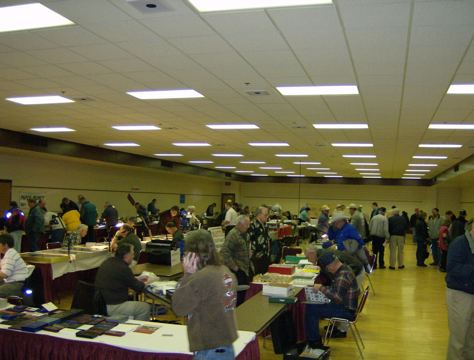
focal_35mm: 36
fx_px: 495
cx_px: 237
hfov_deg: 51.1
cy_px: 180
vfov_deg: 40.0
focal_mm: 6
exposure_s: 1/60
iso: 200
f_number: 2.8
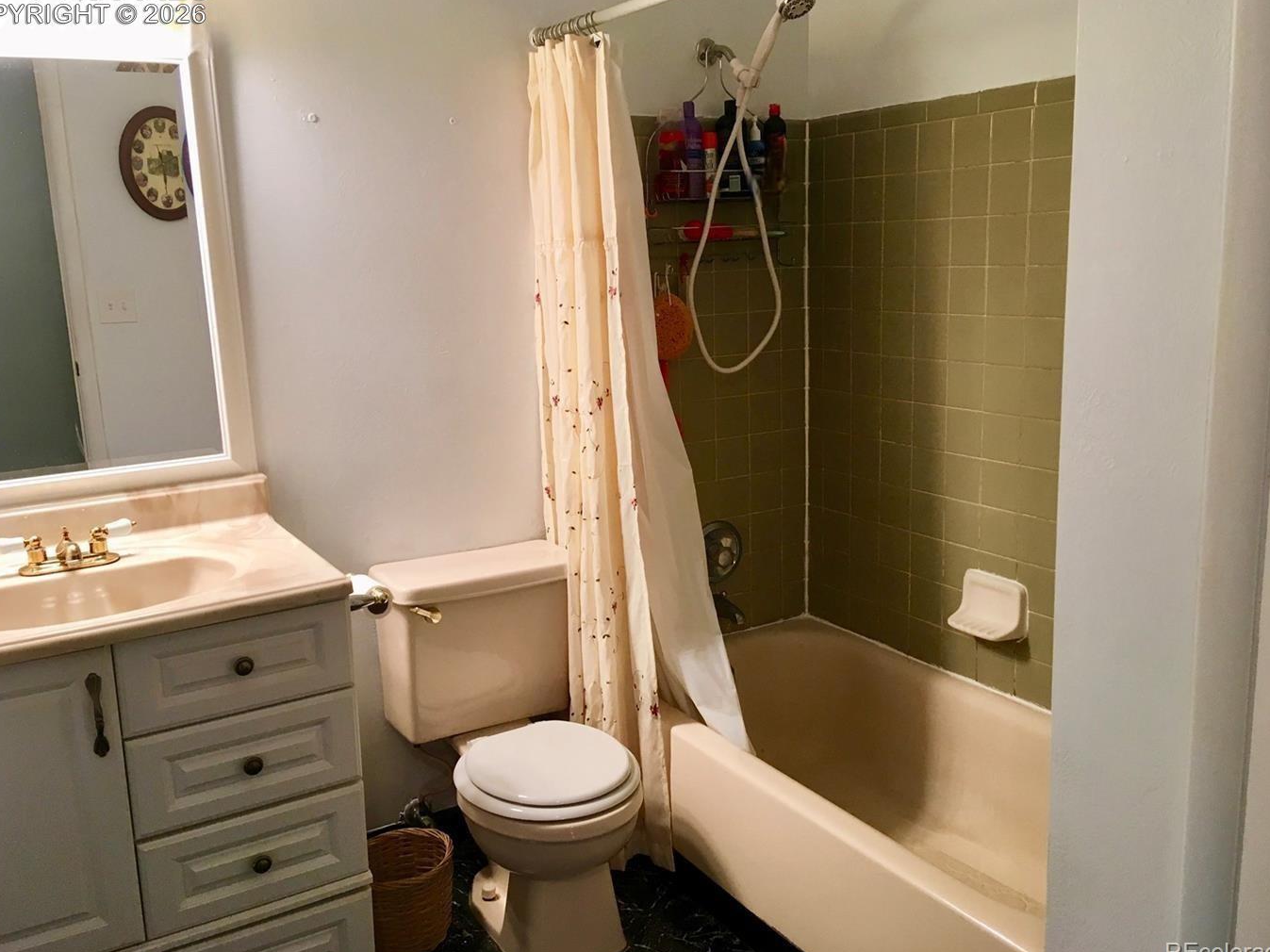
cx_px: 624
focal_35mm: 31
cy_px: 460
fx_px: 1137
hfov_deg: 58.4
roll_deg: +1.4
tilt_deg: -11.4
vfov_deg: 45.4
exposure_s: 1/30
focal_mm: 4.15
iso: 64
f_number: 2.2
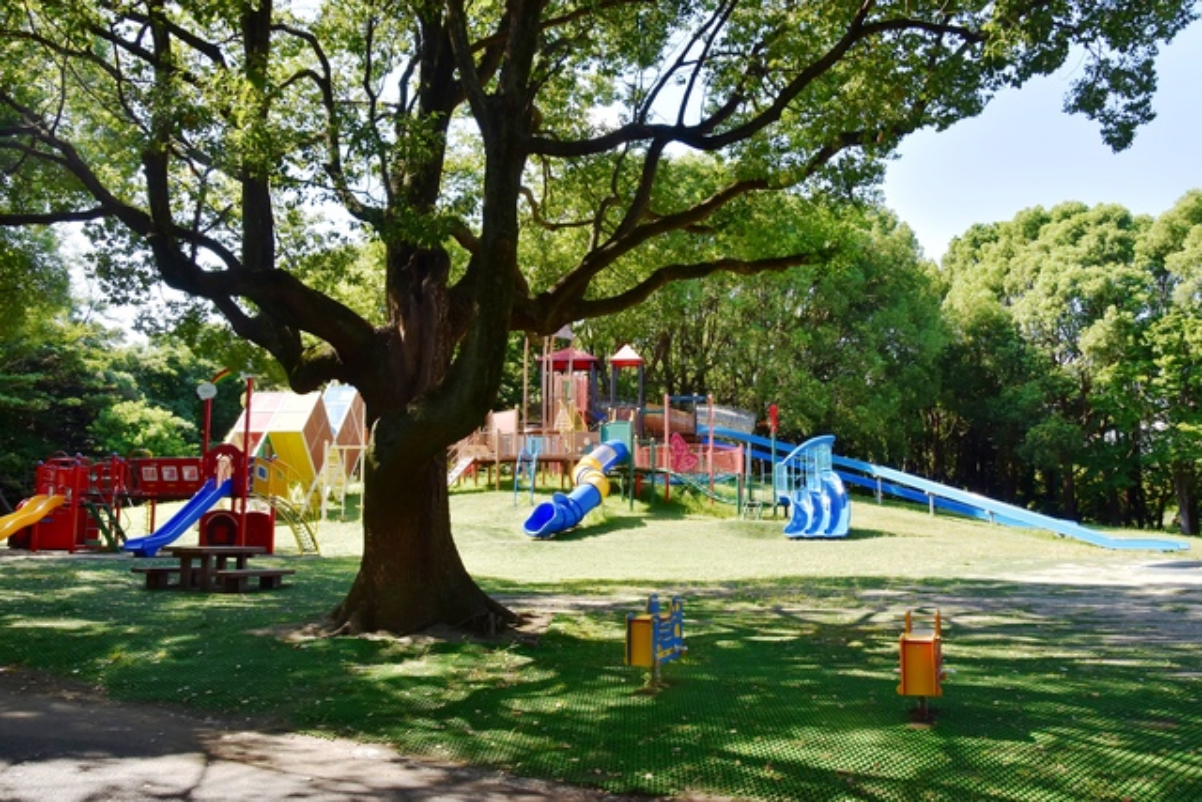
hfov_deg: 67.4
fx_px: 902
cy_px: 401
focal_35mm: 27
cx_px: 601
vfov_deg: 48.0
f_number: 10
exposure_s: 1/200
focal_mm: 18
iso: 400
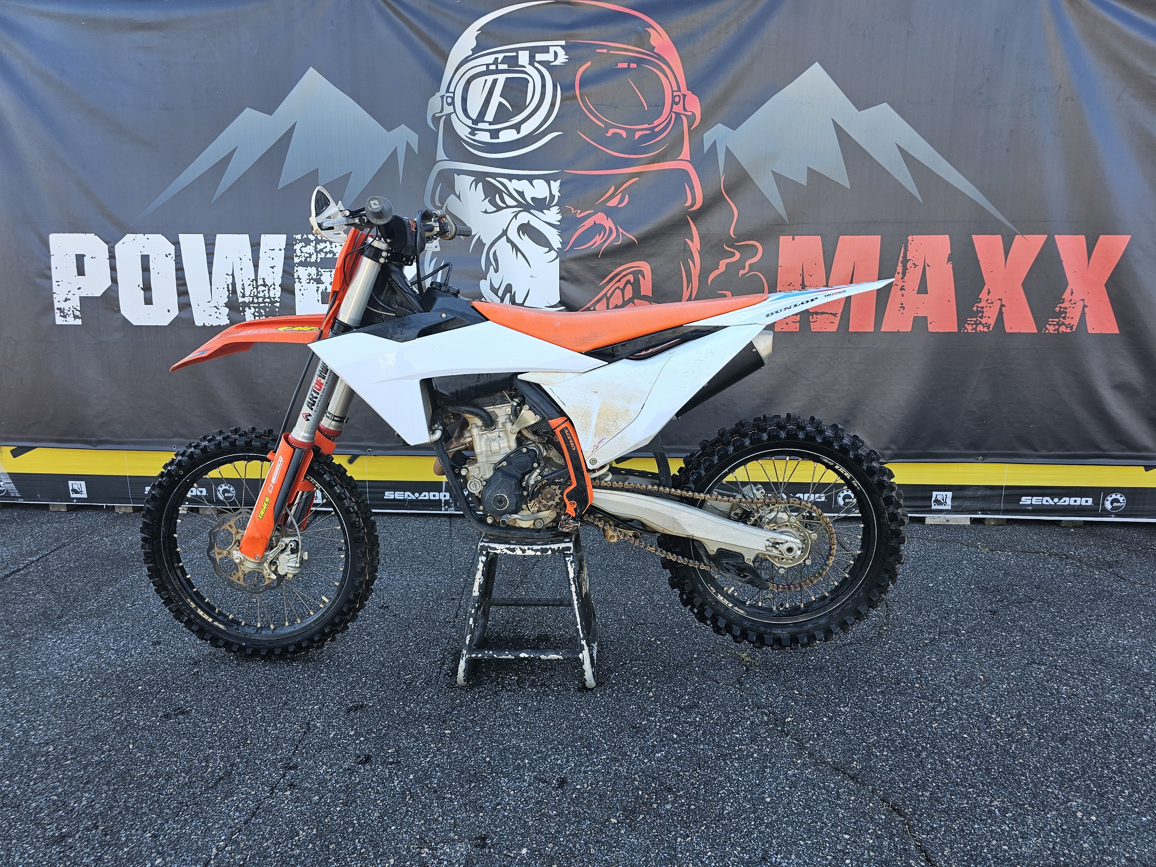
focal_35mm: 23
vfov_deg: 58.9
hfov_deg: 73.9
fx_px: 768
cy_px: 434
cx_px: 578
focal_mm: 6.3
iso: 25
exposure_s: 1/180
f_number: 1.7
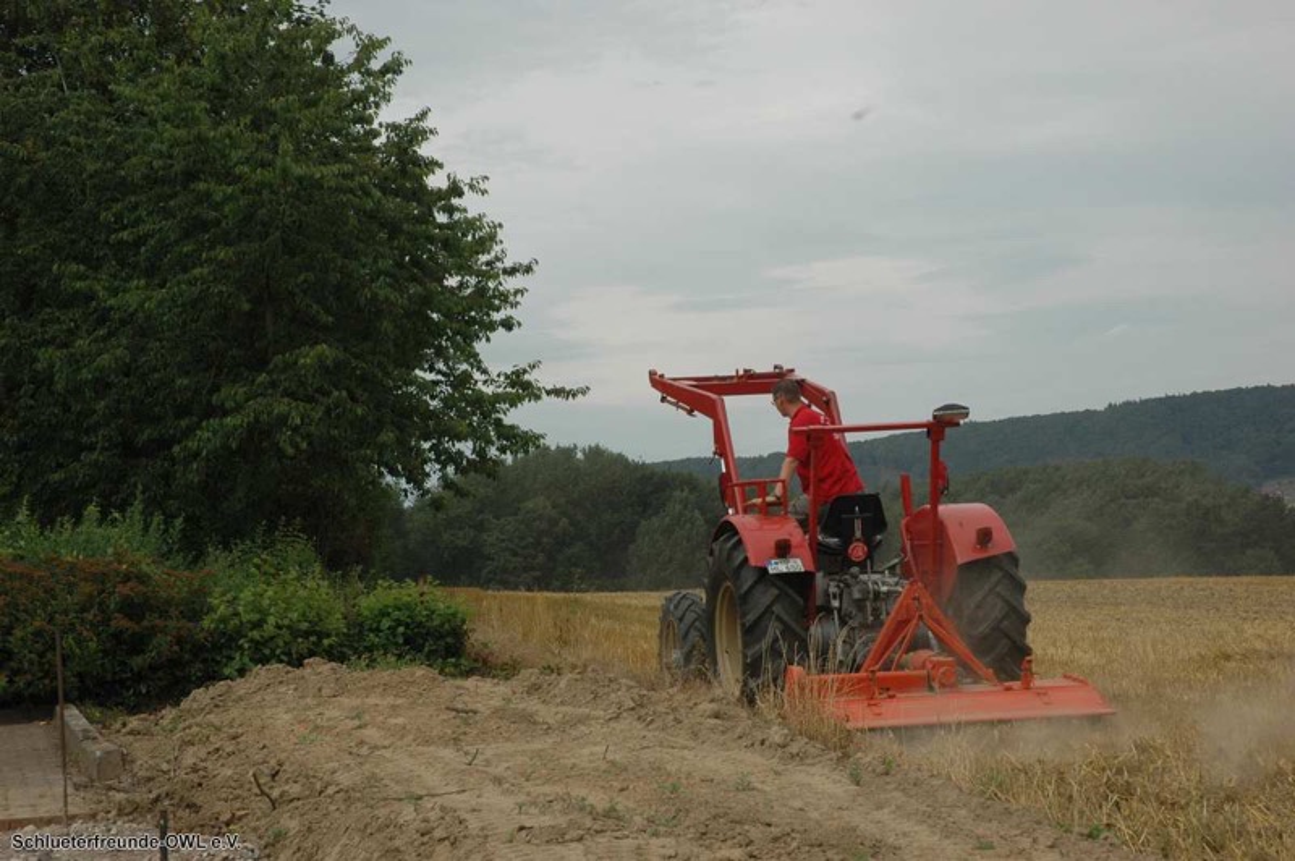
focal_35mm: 78
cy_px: 430
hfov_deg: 26.0
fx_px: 2803
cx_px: 648
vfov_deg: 17.5
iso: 400
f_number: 11
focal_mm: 52
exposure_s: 1/400
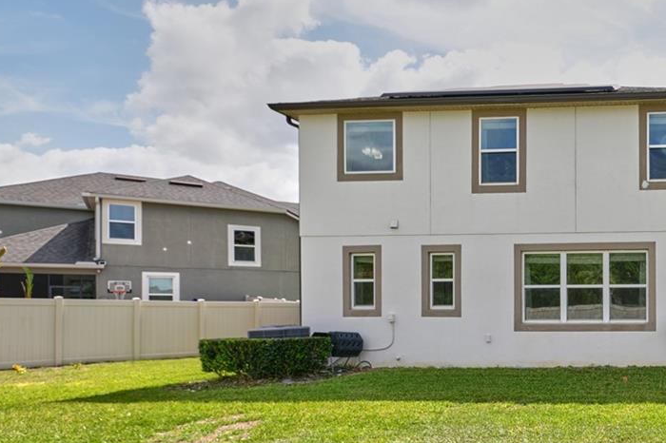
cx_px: 643
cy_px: 304
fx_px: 592
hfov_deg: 49.6
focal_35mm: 32
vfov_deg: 40.4
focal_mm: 14
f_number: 5
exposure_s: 1/500
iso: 100
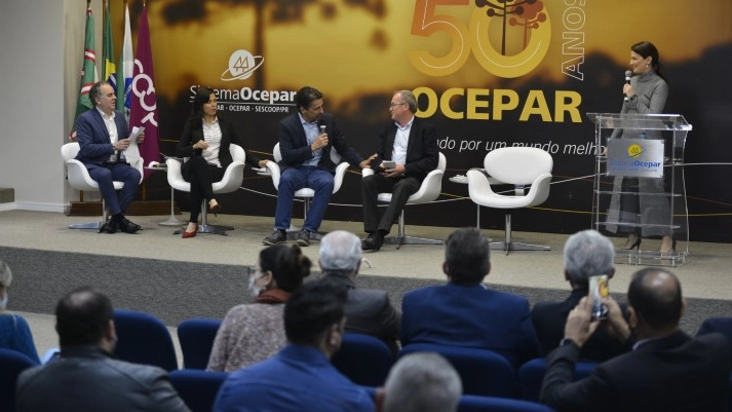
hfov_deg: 28.6
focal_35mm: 74
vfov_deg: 16.3
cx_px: 363
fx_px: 1436
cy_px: 181
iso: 800
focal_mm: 70
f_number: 2.8
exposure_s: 1/100
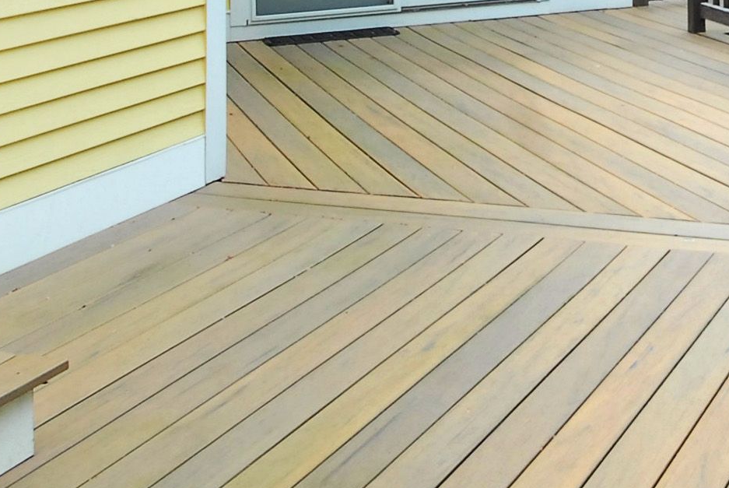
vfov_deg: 19.9
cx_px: 736
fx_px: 1257
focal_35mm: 62
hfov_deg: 30.0
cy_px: -176
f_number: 9
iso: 400
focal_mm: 10
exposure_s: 1/100
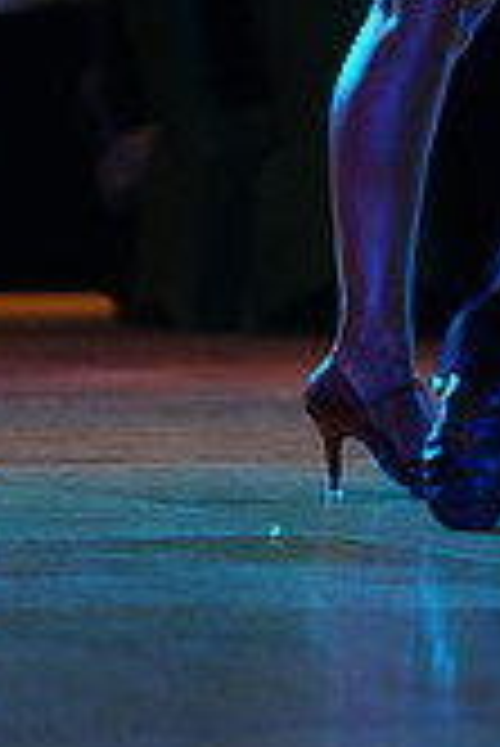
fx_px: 8835
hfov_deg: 3.2
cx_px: 809
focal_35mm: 425
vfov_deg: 4.8
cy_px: -364
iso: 6400
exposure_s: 1/400
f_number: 2.8
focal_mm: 122
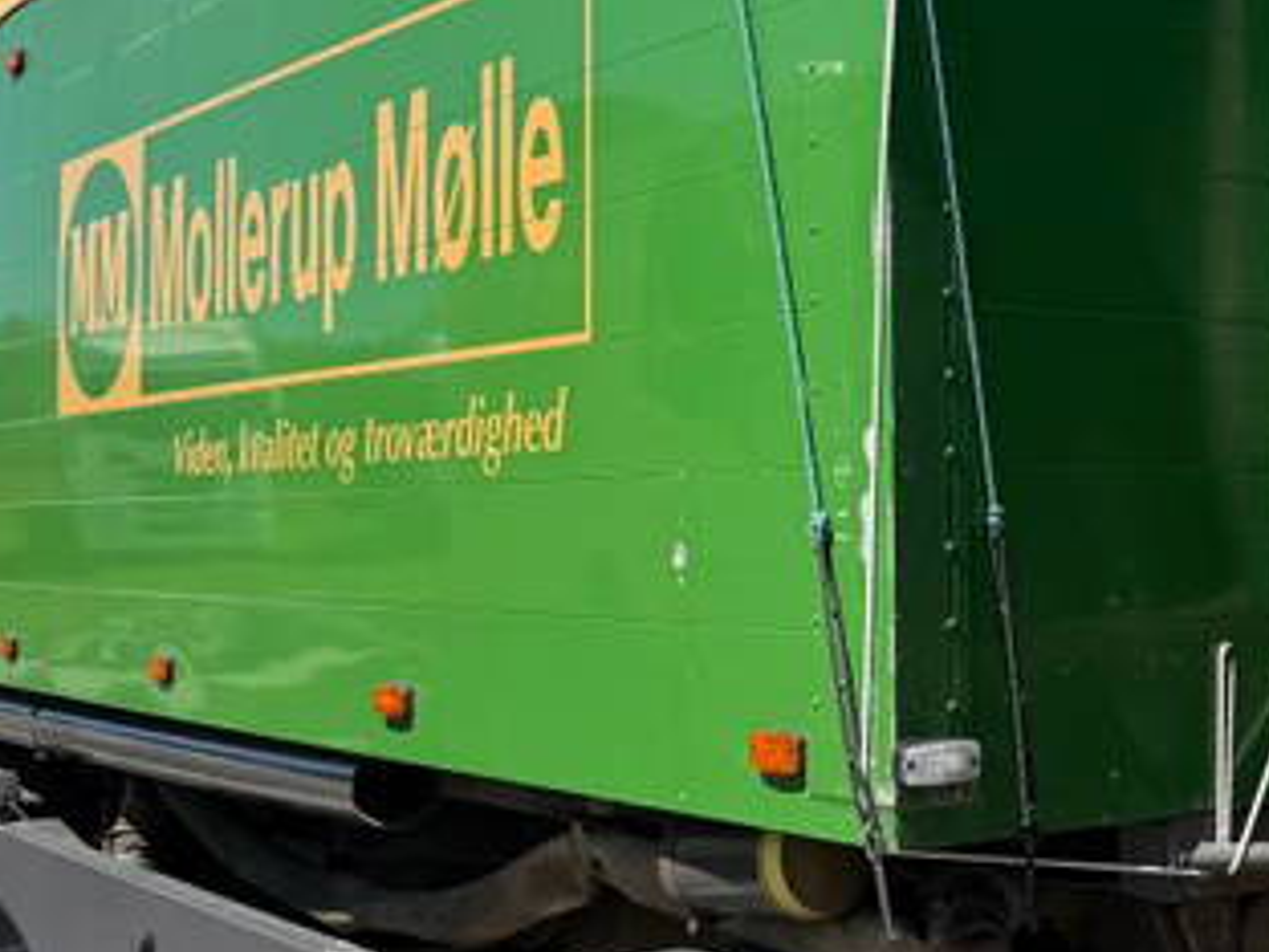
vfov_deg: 25.2
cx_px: 1011
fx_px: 2126
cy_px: 366
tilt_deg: +3.4
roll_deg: +0.6
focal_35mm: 58
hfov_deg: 32.4
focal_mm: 6.76
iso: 80
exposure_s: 1/3145
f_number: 1.78
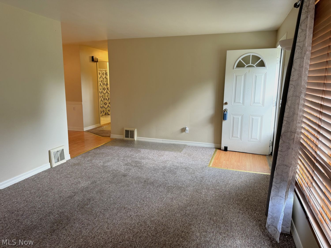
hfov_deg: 71.6
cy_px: 124
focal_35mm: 24
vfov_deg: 56.8
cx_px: 166
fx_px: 229
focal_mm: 6.76
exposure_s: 1/120
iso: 160
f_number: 1.78
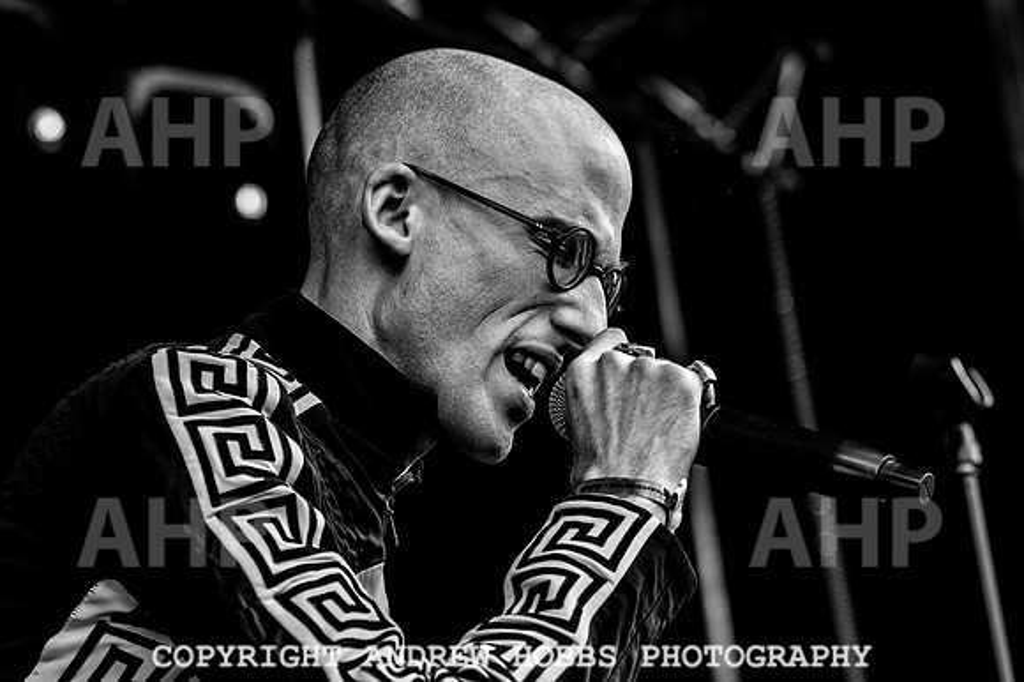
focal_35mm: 175
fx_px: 4974
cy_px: 342
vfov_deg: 7.8
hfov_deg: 11.8
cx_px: 513
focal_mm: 130
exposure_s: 1/1000
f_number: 5.6
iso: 2500
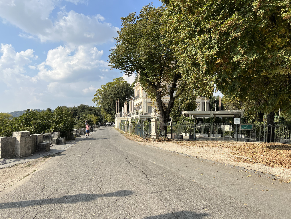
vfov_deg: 53.1
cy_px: 110
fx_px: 219
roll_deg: +0.6
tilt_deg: +1.9
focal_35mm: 26
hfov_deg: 67.3
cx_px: 146
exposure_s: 1/4115
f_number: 1.5
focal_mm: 5.7
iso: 50
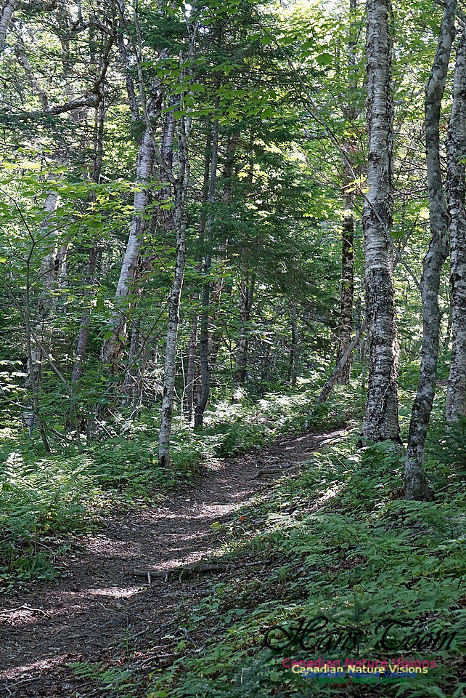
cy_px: 349
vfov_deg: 24.6
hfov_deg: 16.6
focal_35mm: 82
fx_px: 1598
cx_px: 233
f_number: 9
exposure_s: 1/40
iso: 800
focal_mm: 55
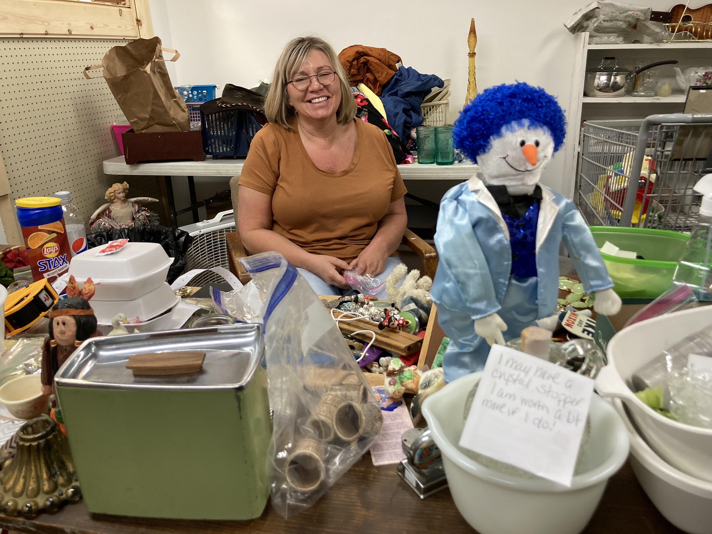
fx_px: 576
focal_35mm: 28
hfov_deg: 63.4
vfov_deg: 49.7
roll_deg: +2.1
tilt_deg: -19.6
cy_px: 267
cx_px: 356
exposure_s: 1/60
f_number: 1.8
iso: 125
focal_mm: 3.99
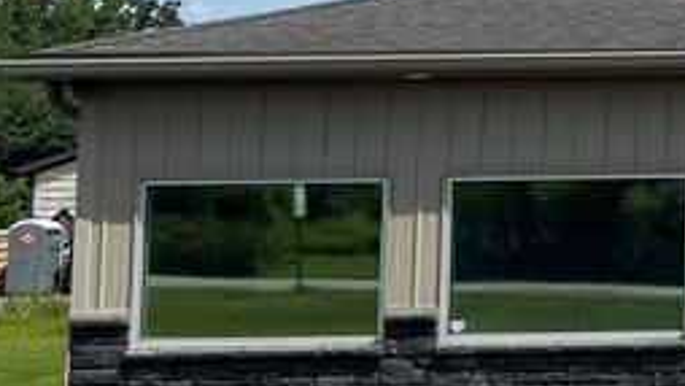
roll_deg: -0.1
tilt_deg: +7.7
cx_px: 979
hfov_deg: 17.2
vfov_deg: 10.5
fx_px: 2071
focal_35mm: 114
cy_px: -81
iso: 50
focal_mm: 5.7
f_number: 1.5
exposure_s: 1/5319
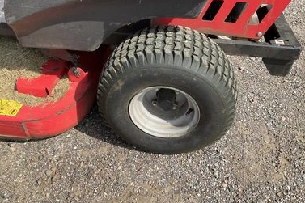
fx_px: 271
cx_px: 146
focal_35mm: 32
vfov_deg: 41.0
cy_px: 86
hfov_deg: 58.7
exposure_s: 1/978
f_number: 1.8
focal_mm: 3
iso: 25
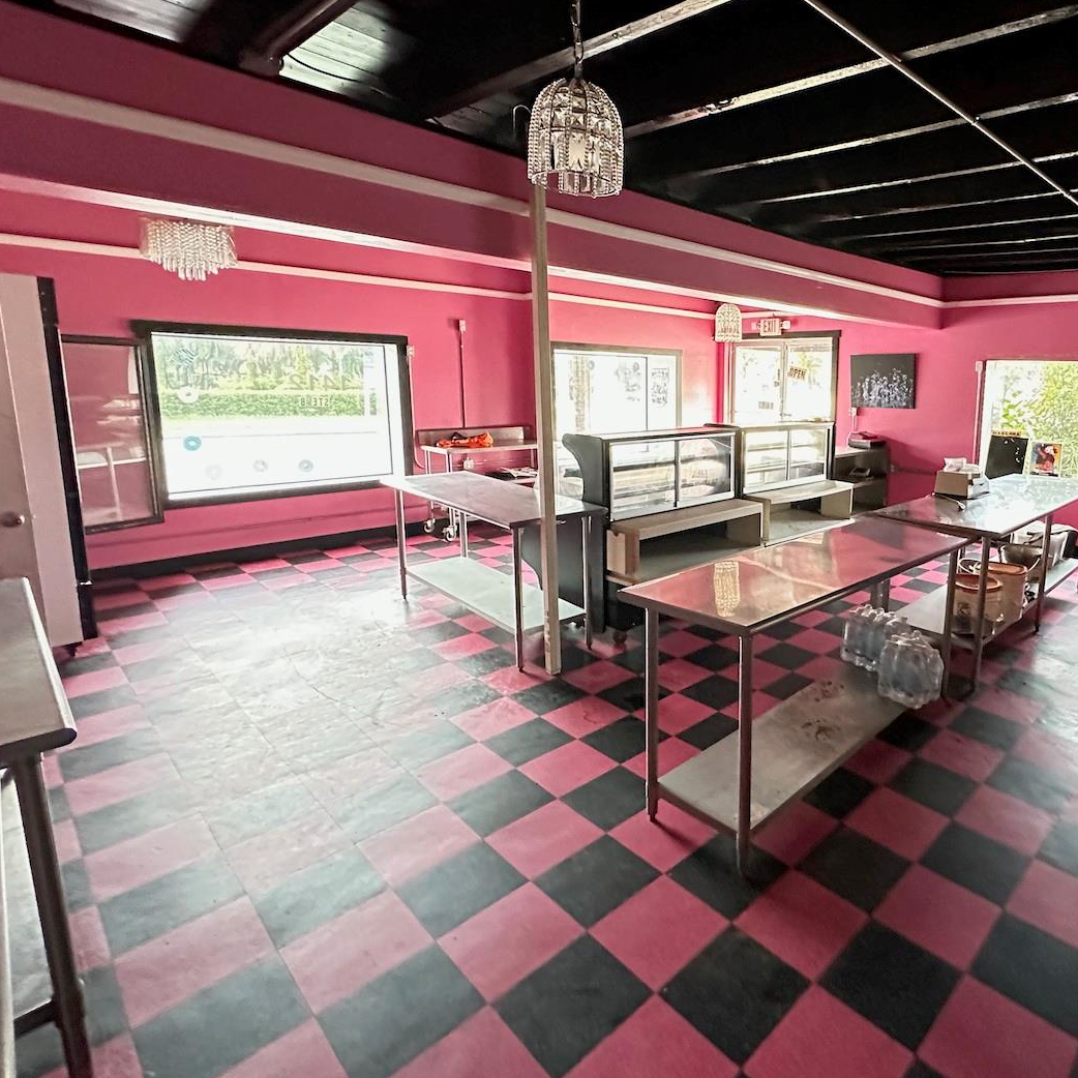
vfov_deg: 77.5
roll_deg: -2.0
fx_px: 669
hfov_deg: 73.9
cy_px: 484
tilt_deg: -9.5
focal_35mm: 19
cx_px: 766
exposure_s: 1/60
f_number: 2.2
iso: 1250
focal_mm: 2.22
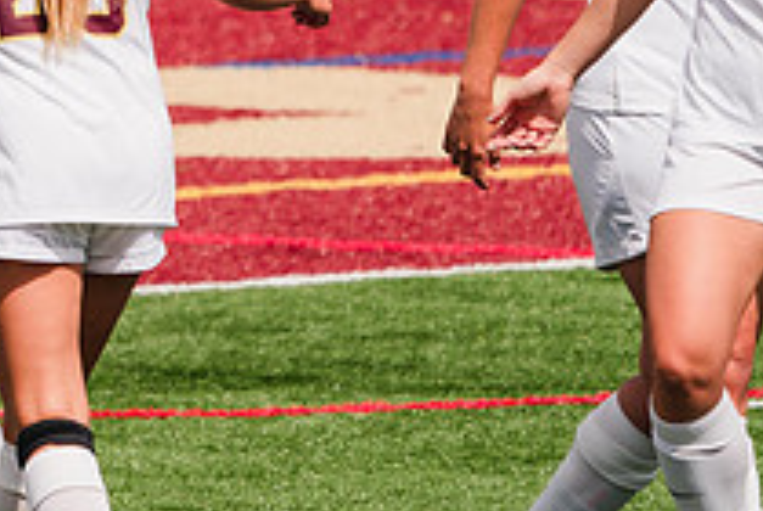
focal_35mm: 2021
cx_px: -334
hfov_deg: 1.0
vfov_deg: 0.7
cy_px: -99
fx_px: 42894
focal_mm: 600
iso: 160
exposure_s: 1/1600
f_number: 6.3
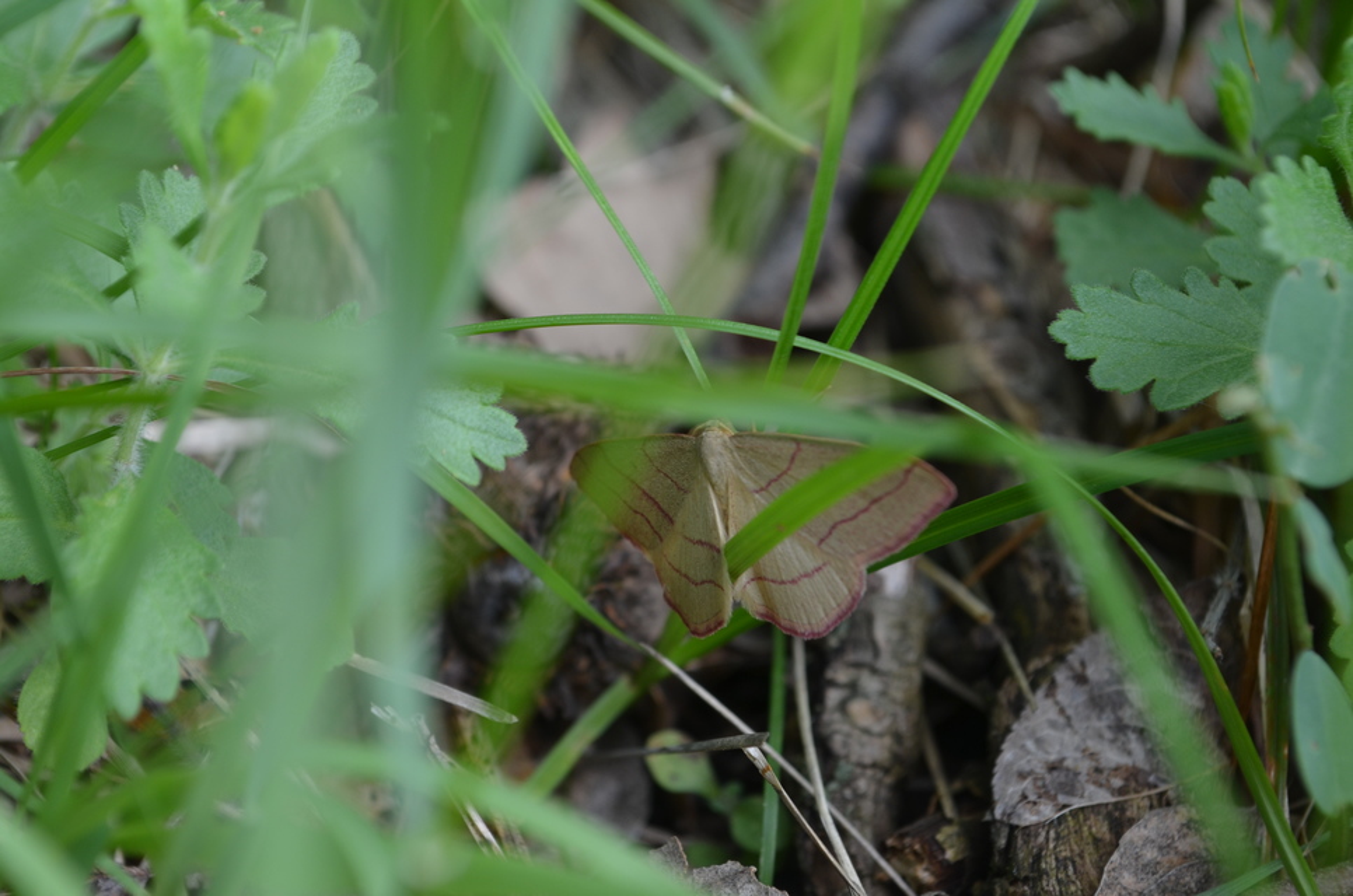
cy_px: 448
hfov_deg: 24.7
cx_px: 676
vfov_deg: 16.5
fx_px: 3094
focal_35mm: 82
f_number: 8
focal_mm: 55
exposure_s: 1/60
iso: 250
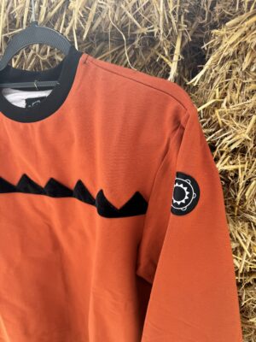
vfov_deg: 71.6
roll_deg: +2.7
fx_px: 237
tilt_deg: -18.6
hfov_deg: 56.8
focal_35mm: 24
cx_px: 128
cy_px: 171
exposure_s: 1/1076
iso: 80
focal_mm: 6.76
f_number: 1.78
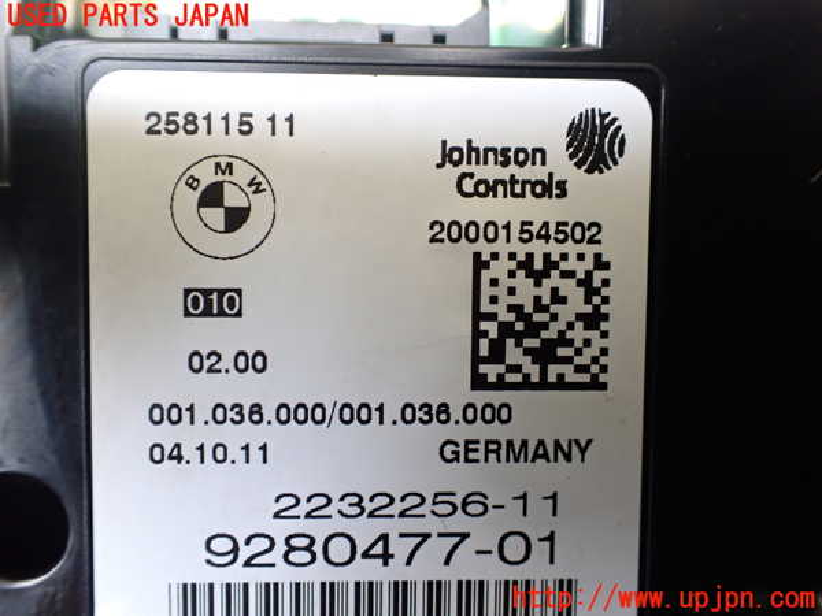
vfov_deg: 46.8
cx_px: 411
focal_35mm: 30
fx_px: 712
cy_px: 308
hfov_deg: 60.0
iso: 500
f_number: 2.3
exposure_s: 1/125
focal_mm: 5.4
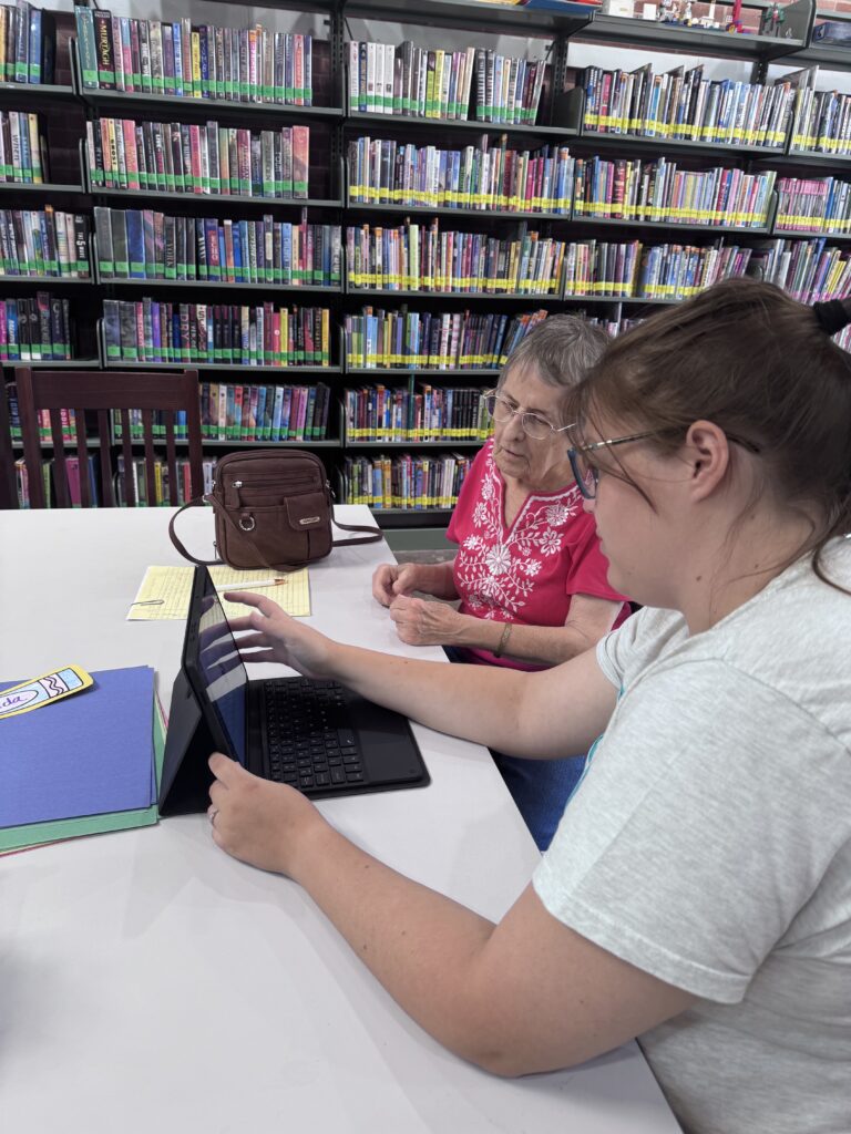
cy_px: 567
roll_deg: -2.5
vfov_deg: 71.6
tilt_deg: -21.8
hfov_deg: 56.8
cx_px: 426
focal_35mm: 24
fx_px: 787
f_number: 1.78
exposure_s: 1/60
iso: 125
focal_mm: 6.76
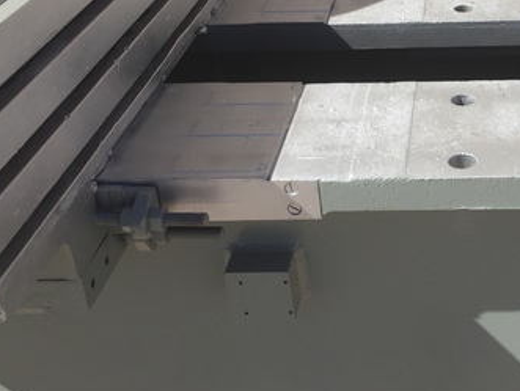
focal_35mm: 56
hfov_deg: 33.1
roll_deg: +2.9
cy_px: 99
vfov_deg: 25.8
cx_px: 437
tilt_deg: -28.5
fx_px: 842
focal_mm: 4.15
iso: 32
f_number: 2.2
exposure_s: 1/2639
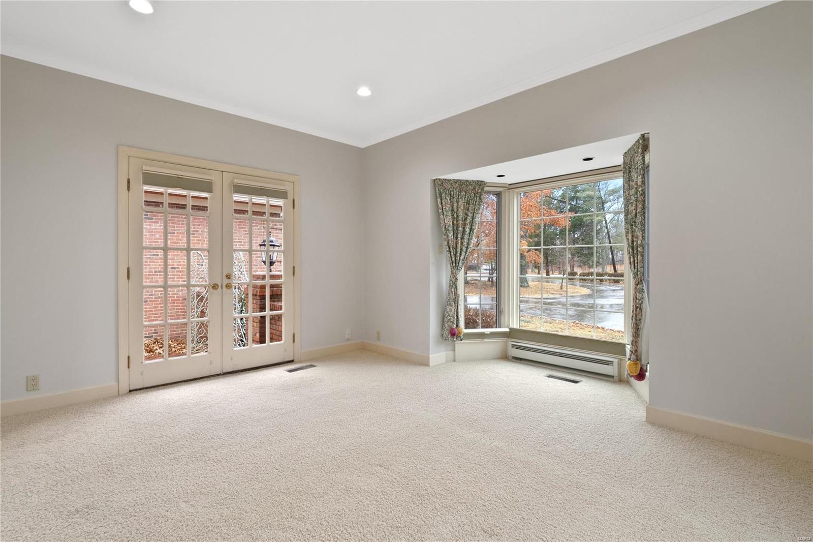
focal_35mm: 16
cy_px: 271
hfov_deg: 96.7
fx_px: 361
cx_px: 406
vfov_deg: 73.7
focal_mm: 8
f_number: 8
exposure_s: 1/4
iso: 500
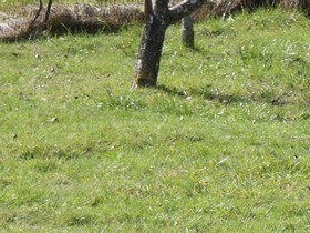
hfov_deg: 7.1
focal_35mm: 280
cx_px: 107
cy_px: -33
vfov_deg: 5.3
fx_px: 2508
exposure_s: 1/200
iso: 100
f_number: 6.3
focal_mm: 50
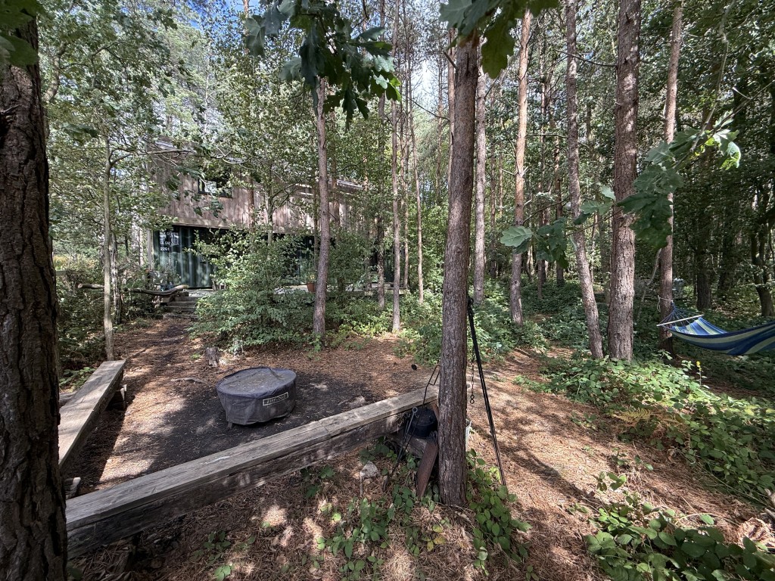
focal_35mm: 14
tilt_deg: -3.5
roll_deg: -0.5
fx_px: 313
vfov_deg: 85.7
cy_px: 290
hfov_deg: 102.1
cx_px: 388
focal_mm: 2.22
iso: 50
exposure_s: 1/99
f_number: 2.2
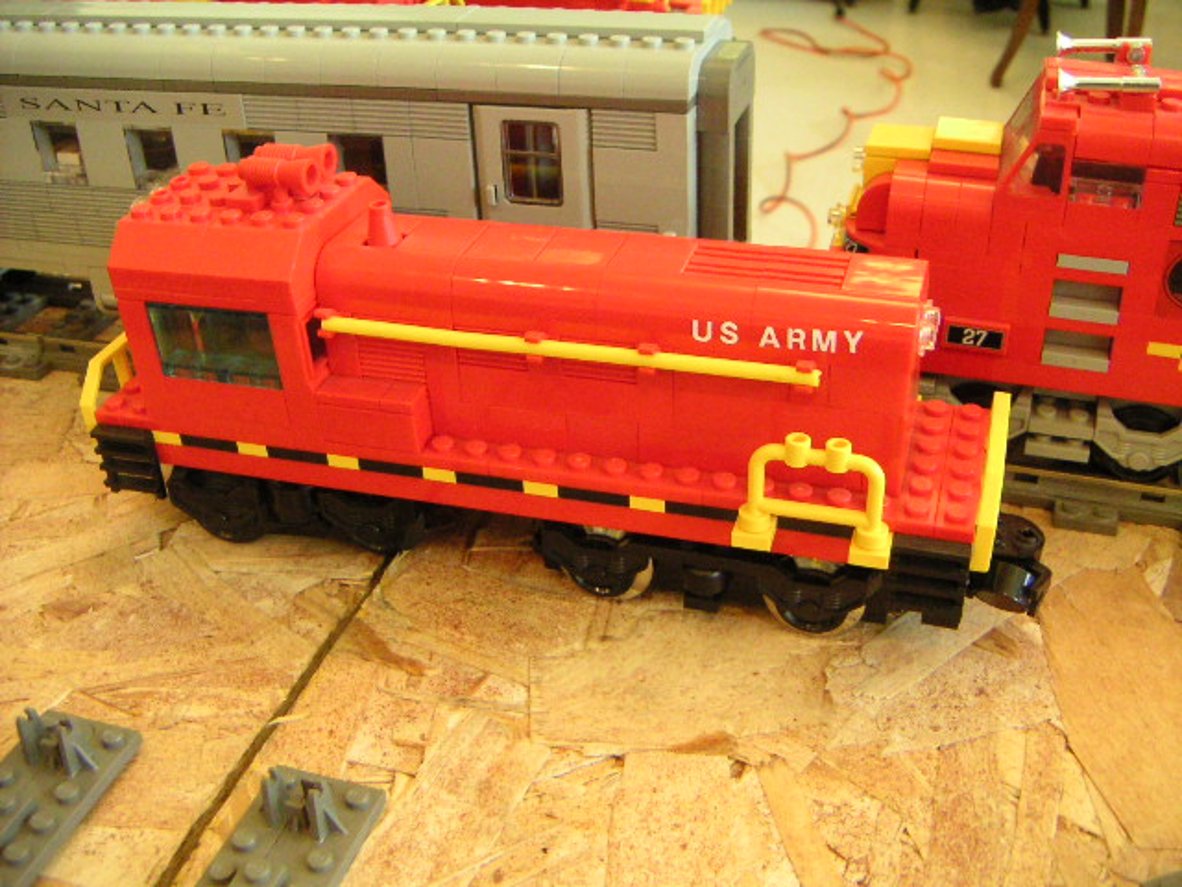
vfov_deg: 38.7
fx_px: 1263
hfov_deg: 50.1
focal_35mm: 37
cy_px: 444
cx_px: 591
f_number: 2.8
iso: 400
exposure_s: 1/45
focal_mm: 4.8
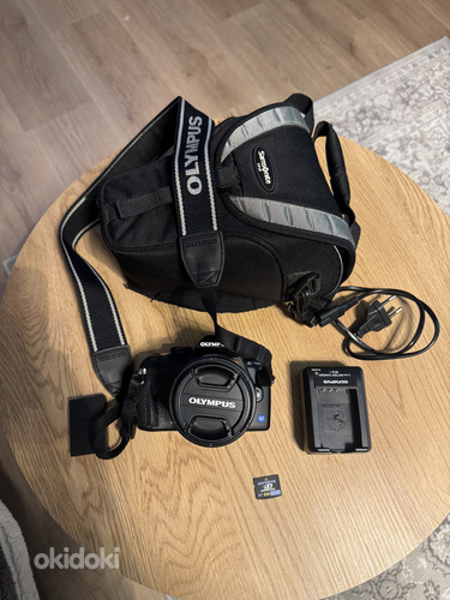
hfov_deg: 56.8
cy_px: 300
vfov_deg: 71.6
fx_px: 416
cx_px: 225
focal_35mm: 24
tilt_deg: -71.2
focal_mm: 6.76
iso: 640
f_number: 1.78
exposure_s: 1/60
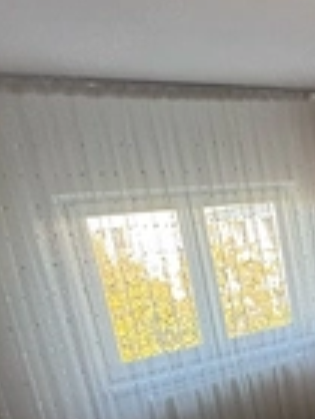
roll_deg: +5.8
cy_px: 332
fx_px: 485
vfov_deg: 44.6
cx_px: 381
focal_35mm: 40
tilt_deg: -14.1
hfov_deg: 30.4
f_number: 2.2
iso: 200
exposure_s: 1/99
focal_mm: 2.22
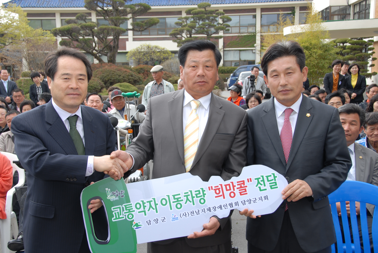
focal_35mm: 48
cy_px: 126
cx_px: 189
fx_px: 505
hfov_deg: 41.0
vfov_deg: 28.2
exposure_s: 1/80
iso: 100
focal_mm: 32
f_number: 7.1
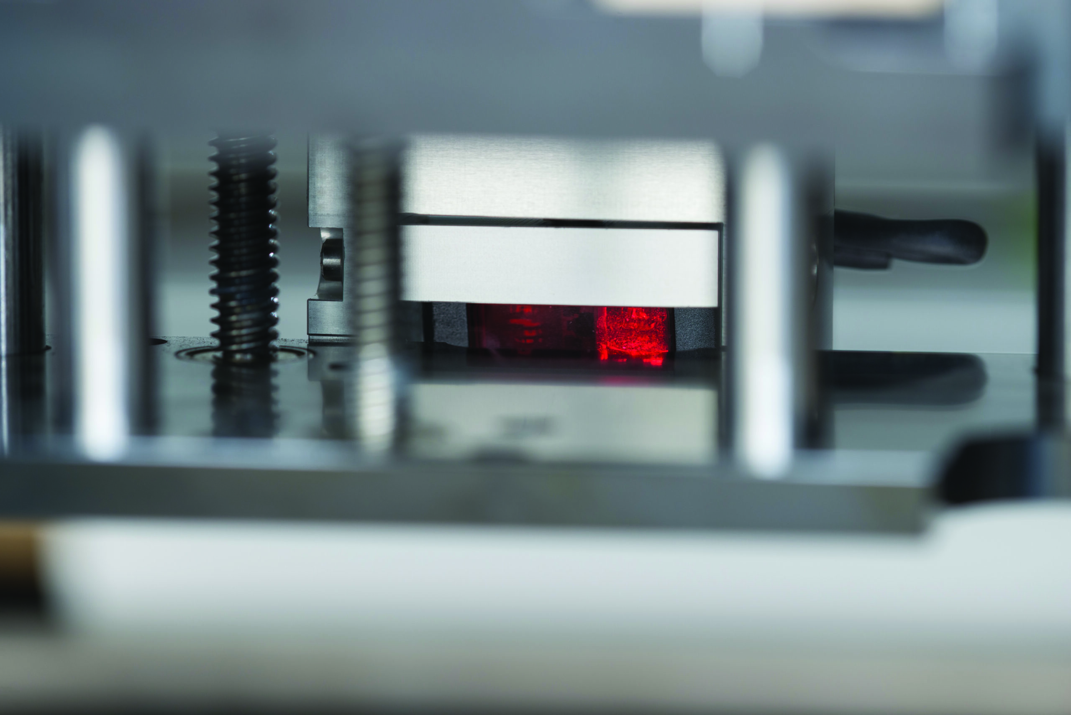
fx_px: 5952
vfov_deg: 6.9
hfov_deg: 10.3
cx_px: 536
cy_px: 358
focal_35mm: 200
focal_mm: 200
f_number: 7.1
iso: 400
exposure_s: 1/2
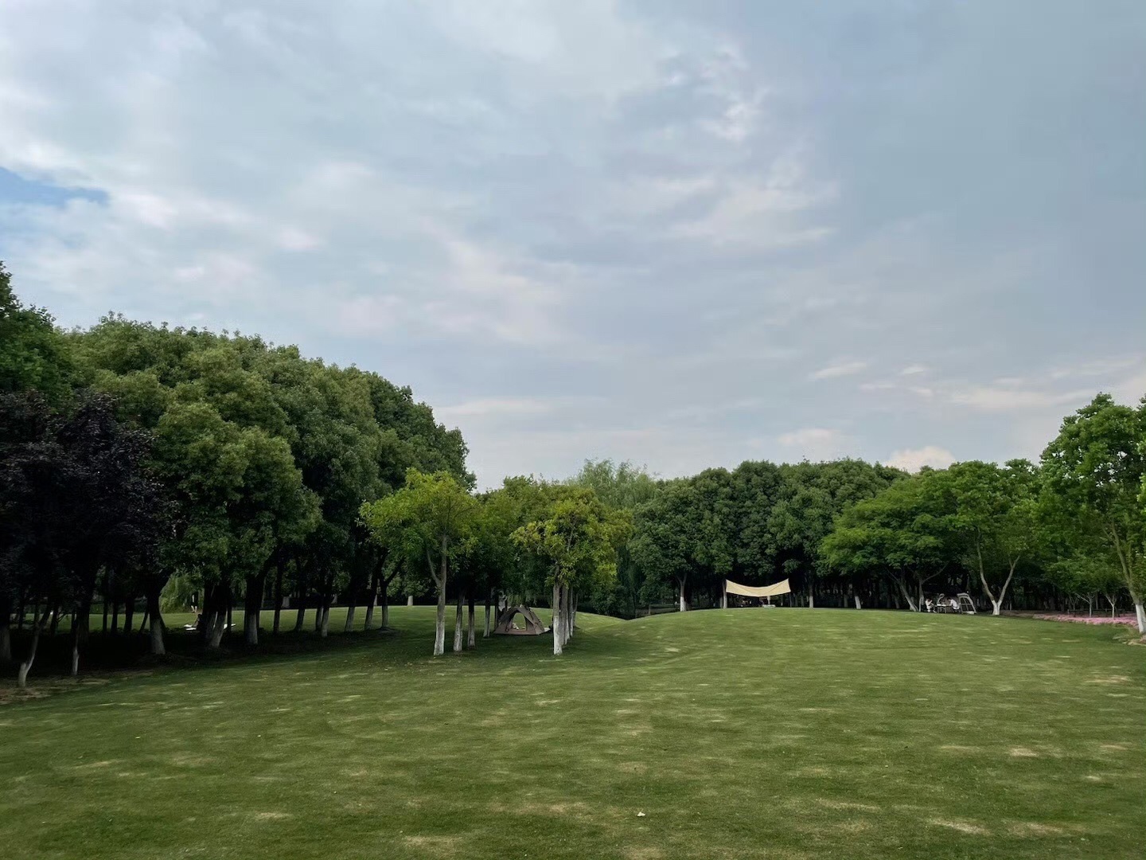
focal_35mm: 26
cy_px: 430
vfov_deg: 53.1
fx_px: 861
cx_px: 573
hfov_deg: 67.3
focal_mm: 4.2
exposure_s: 1/3509
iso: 32
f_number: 1.6
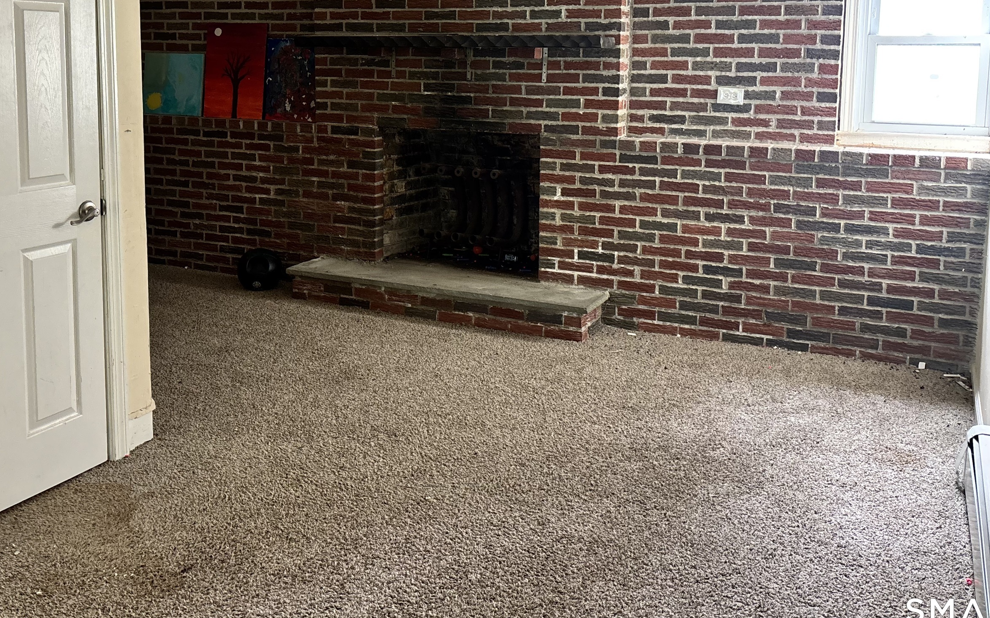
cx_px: 452
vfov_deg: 34.5
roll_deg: -0.1
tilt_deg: -6.3
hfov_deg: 53.9
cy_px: 148
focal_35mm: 36
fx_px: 971
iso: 250
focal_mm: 5.96
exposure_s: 1/60
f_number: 1.6
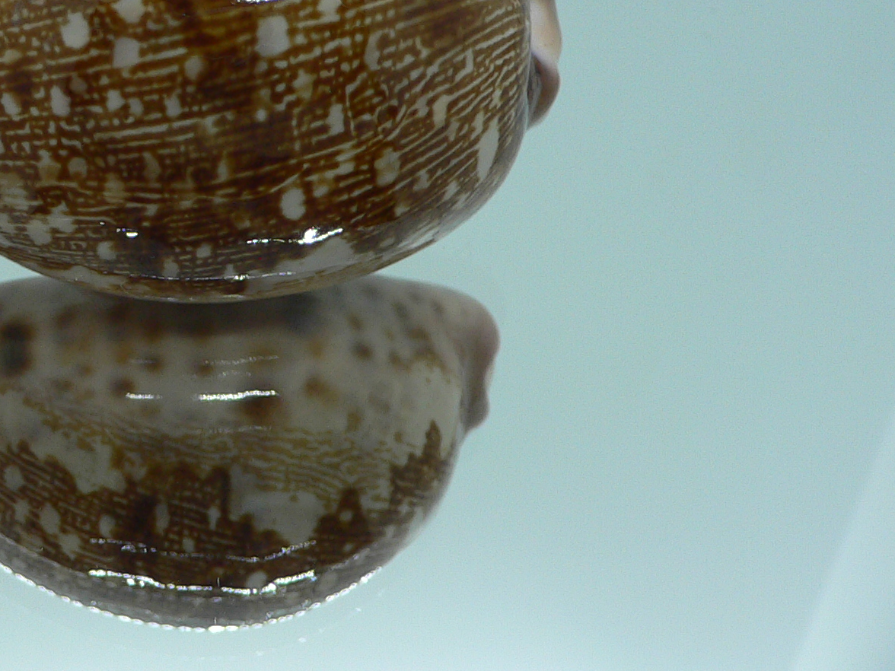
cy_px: 145
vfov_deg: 24.1
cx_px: 174
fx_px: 1551
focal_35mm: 60
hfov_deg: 31.3
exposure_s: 1/60
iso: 100
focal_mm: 4.6
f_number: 2.8
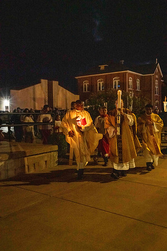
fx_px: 250
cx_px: 84
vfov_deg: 53.1
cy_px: 126
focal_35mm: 36
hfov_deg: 36.9
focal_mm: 36
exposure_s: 1/40
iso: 8000
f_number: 6.3
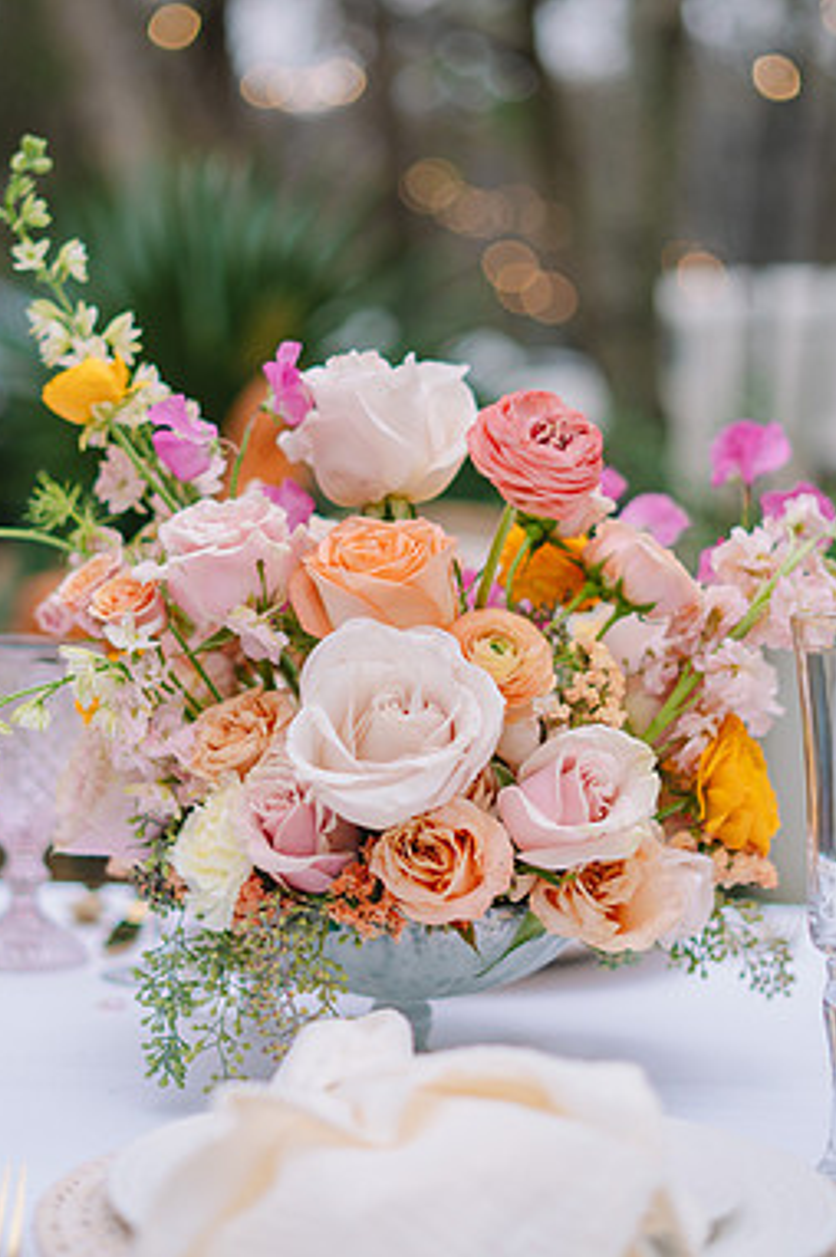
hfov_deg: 17.9
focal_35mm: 76
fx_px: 2652
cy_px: 633
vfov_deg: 26.7
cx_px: 379
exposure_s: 1/200
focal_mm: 50
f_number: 1.8
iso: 50
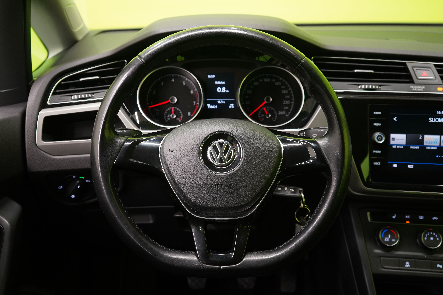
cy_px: 148
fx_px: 455
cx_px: 222
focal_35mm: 37
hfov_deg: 51.9
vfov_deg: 35.9
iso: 1250
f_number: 5
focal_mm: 37
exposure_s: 1/25
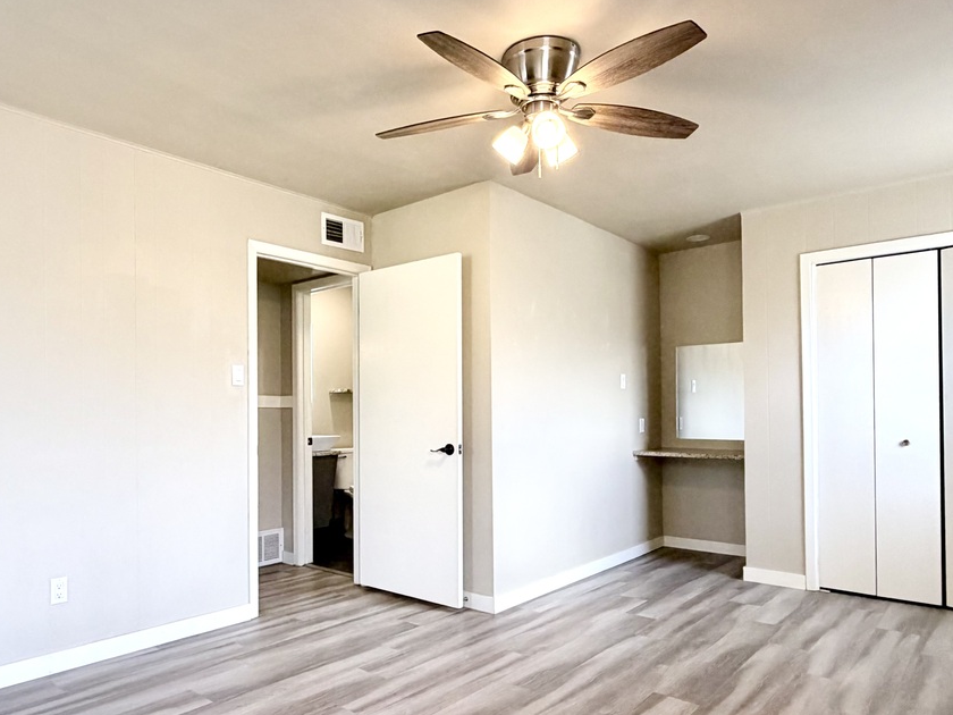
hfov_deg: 71.3
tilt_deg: +0.2
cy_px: 407
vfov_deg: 56.6
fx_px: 661
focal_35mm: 24
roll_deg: +0.4
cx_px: 420
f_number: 2.2
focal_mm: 2.22
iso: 200
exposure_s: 1/121
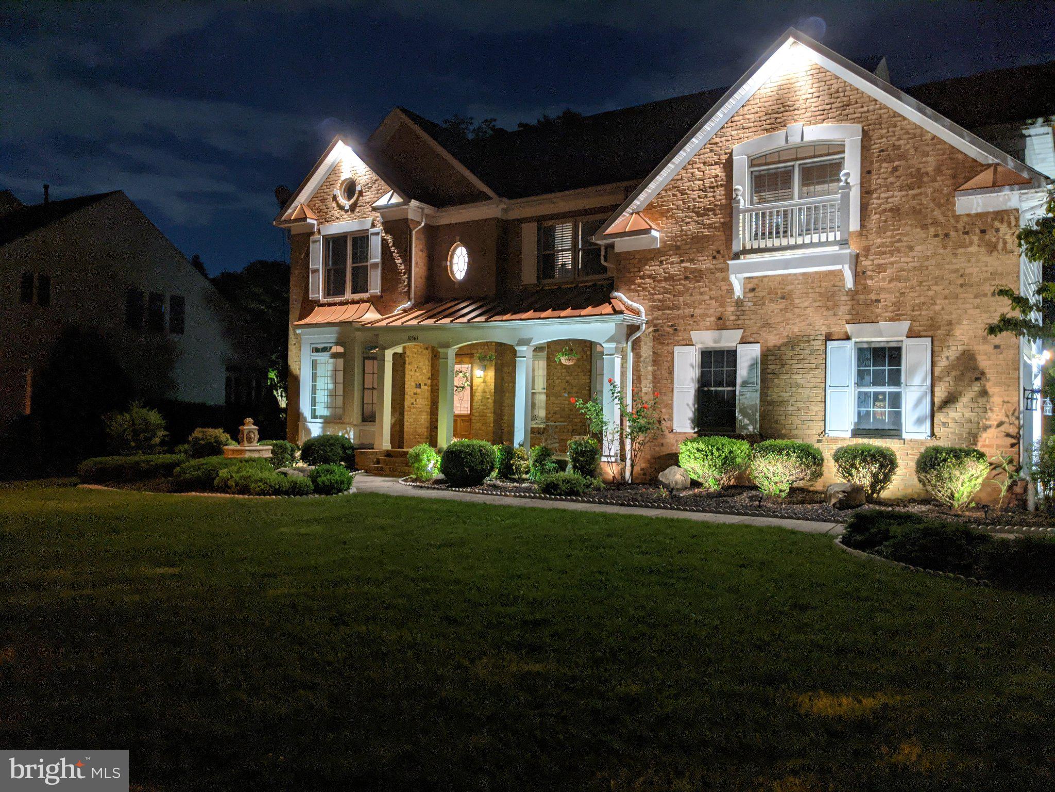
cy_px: 396
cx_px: 528
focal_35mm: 27
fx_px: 823
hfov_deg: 65.3
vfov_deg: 51.4
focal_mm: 4.44
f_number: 1.8
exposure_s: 1/8.33
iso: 189
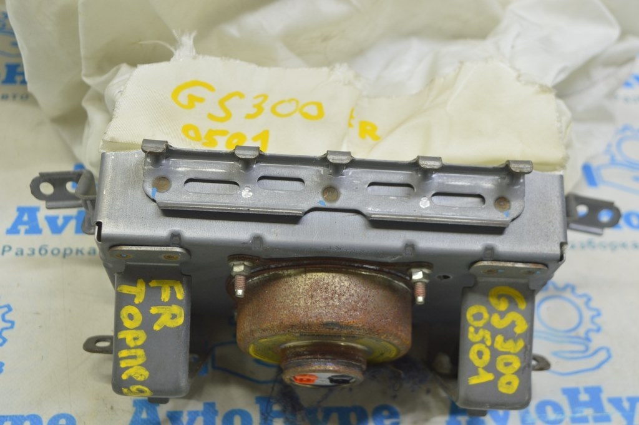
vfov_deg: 23.7
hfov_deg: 35.1
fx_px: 1011
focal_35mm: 57
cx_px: 320
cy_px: 212
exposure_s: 1/20
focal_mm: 38
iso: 400
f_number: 5.6
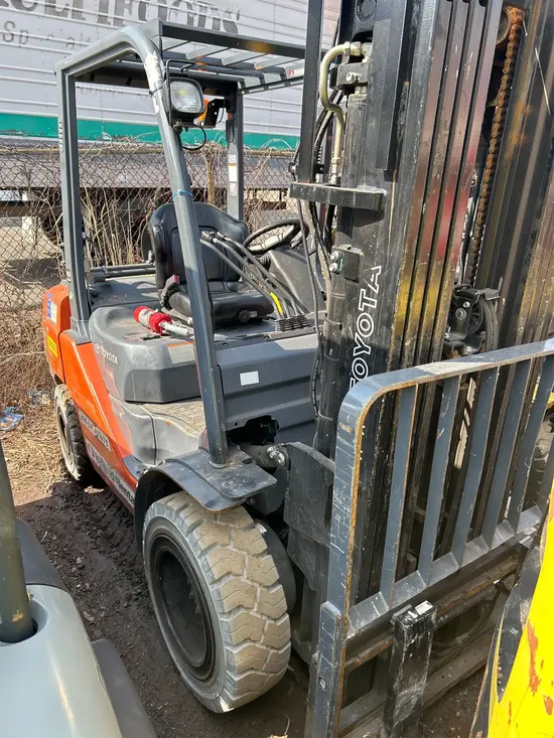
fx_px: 555
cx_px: 277
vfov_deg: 67.3
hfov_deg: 53.1
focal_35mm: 26
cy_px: 369
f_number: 1.5
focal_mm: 5.7
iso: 50
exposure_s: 1/639
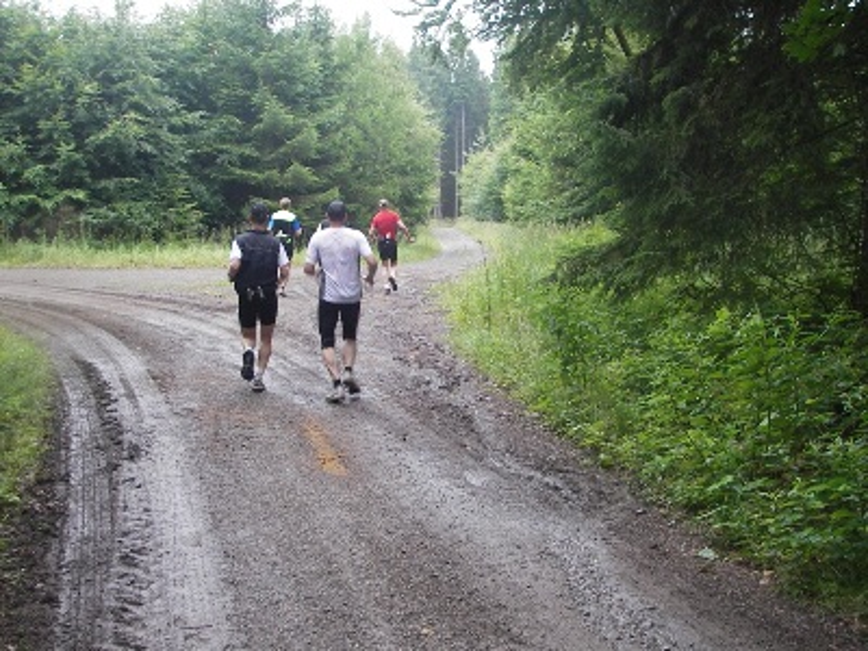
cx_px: 434
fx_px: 953
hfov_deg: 49.0
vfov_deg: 37.7
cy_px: 326
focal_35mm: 38
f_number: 3.3
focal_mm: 6.3
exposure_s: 1/40
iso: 50
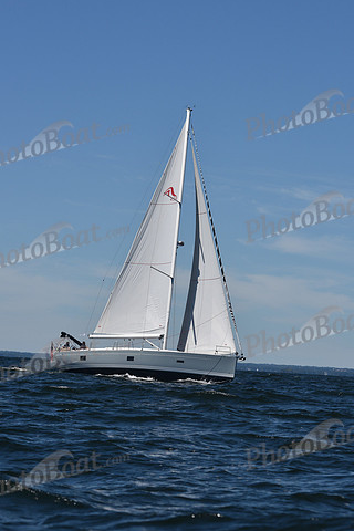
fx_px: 1873
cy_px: 288
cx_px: 188
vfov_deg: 16.1
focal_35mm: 127
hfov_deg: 10.8
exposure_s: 1/1000
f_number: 6.3
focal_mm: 105
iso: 200
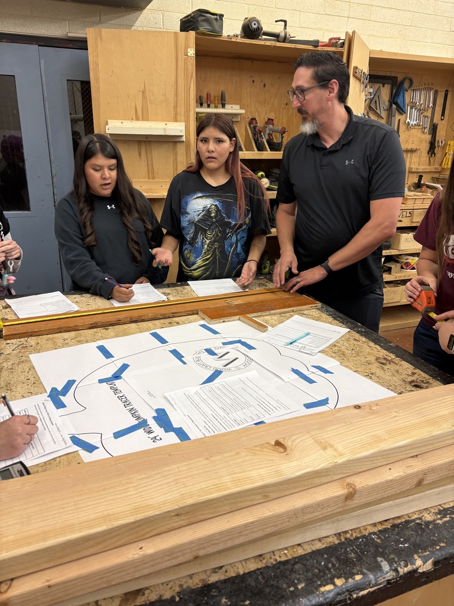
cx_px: 227
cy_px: 303
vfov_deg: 67.3
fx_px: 455
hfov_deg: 53.1
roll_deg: -3.0
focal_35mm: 26
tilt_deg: -17.6
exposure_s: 1/65
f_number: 1.6
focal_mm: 5.96
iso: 80
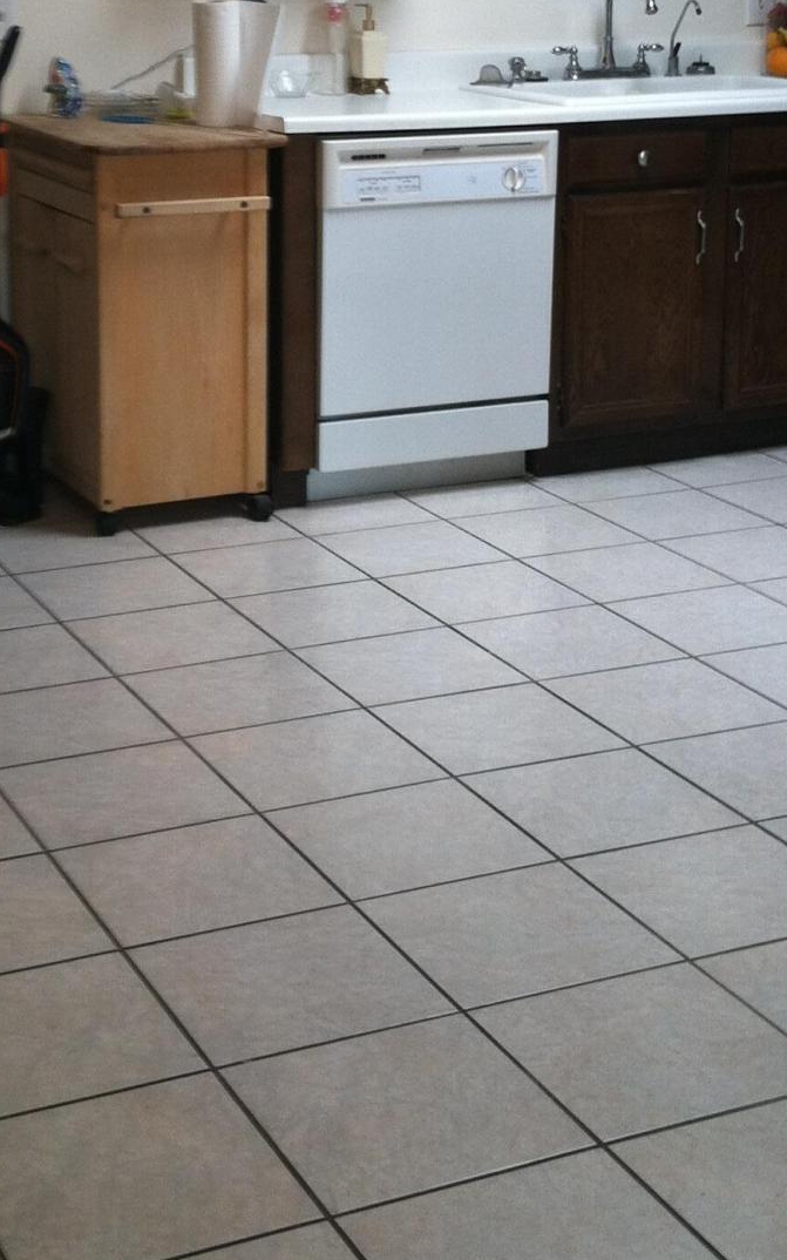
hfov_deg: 18.8
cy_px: 324
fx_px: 2369
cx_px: 321
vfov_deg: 29.3
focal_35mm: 69
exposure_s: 1/20
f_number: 2.8
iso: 80
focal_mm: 3.85
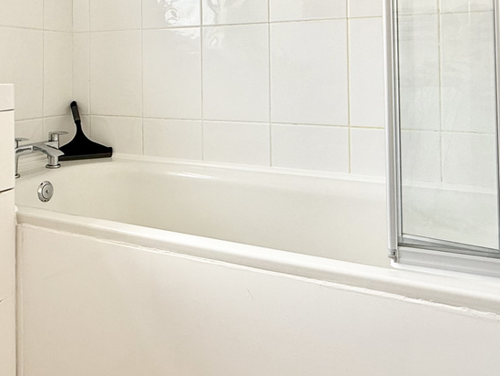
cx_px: 204
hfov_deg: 53.6
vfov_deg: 39.7
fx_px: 491
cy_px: 62
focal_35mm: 34
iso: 50
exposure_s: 1/144
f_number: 2.2
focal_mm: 2.22
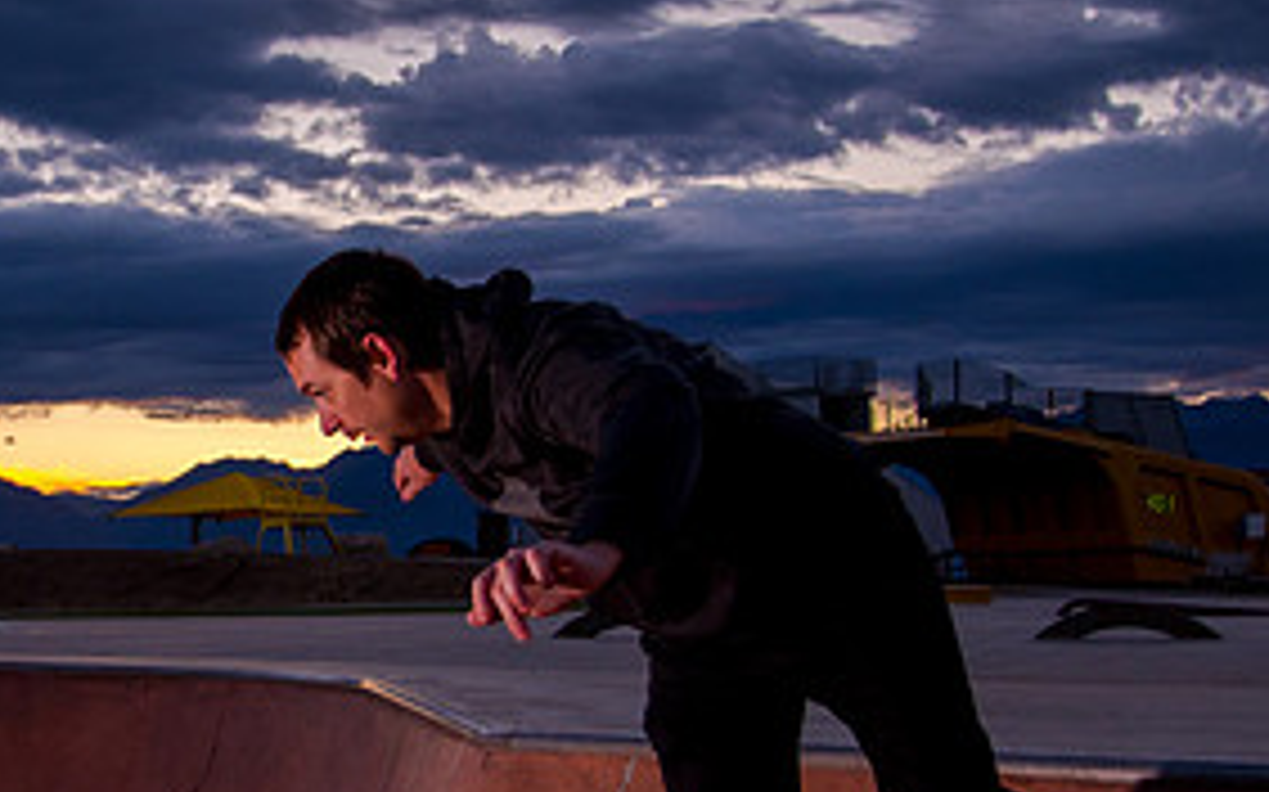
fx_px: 2558
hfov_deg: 27.1
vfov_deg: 17.6
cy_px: 461
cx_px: 182
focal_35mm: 74
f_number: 4
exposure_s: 1/500
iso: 640
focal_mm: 24
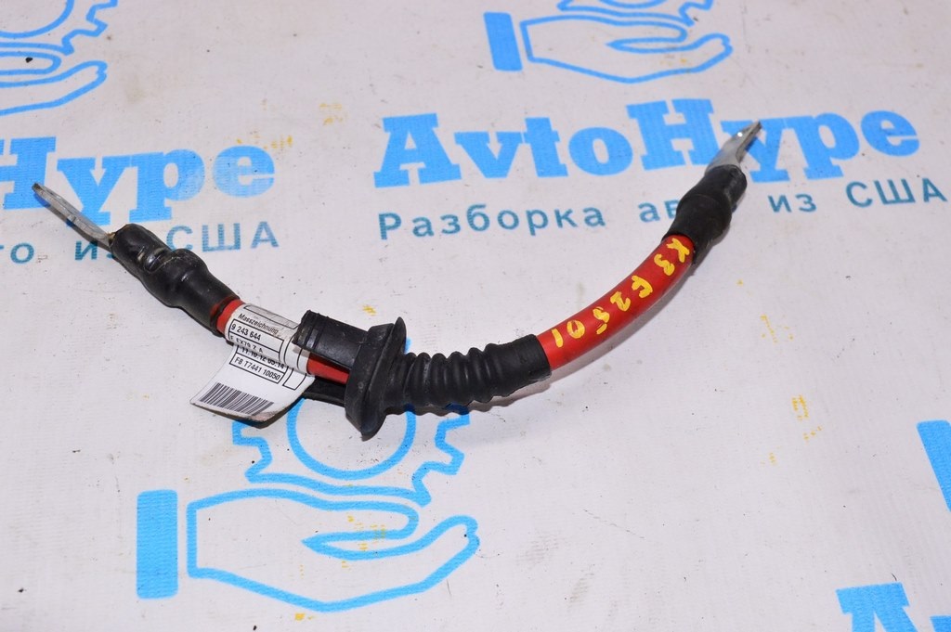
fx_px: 1267
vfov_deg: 28.0
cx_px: 476
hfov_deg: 41.1
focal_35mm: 48
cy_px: 316
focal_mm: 32
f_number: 8
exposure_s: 1/200
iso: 1600
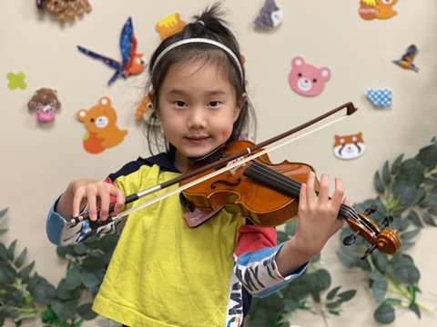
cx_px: 218
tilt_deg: -10.7
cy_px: 164
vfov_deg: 22.9
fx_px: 808
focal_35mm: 64
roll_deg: -3.0
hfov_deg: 30.3
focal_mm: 7.5
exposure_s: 1/40
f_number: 2.2
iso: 200
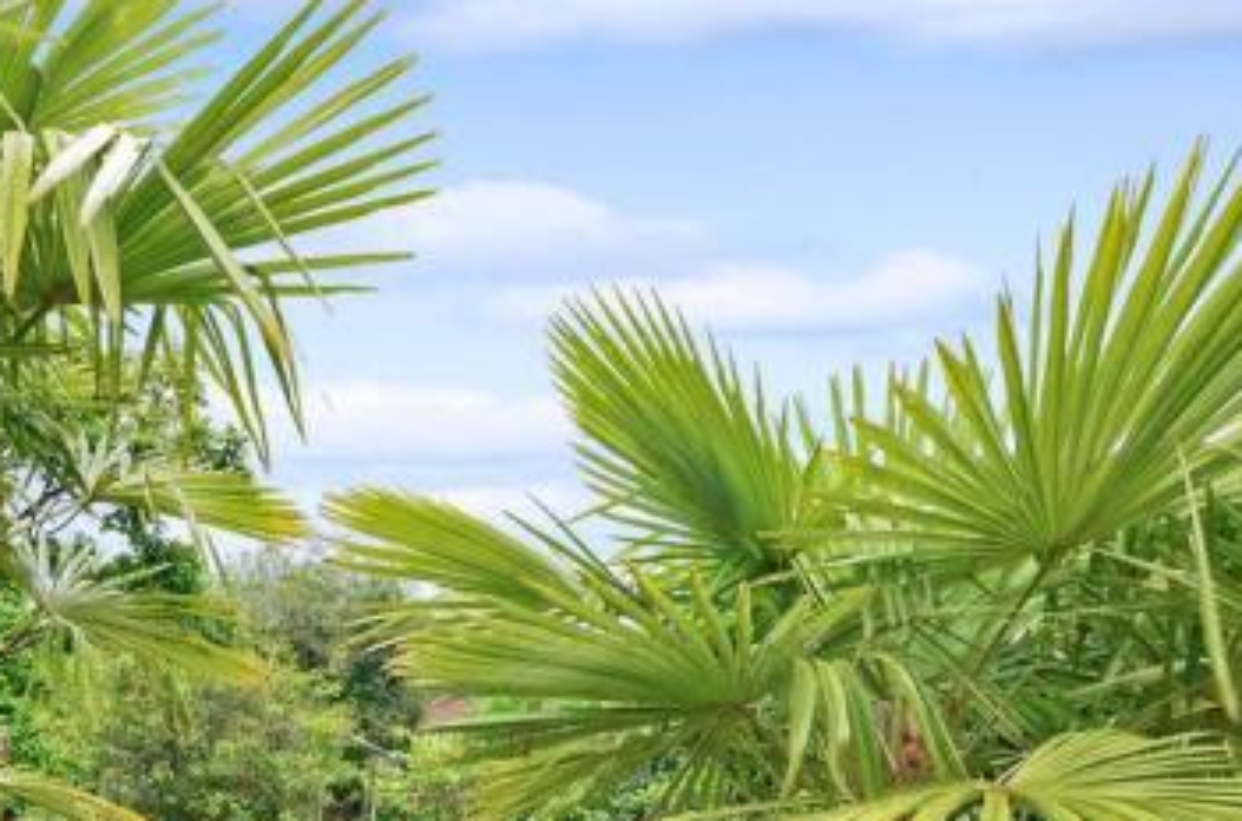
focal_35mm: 28
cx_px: 379
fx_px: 963
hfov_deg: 63.3
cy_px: 733
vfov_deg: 42.5
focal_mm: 10
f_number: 11
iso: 400
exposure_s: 1/25
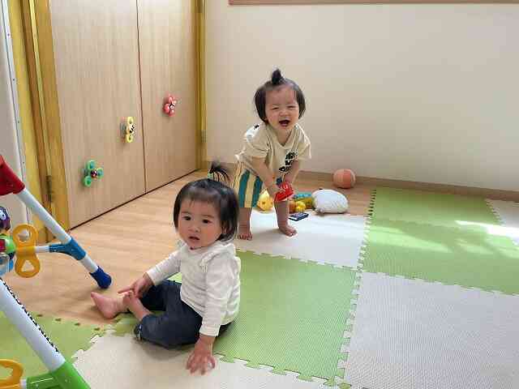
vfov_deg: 48.2
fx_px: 435
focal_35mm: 29
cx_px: 260
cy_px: 194
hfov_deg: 61.7
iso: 40
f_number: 1.8
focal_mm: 3
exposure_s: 1/120
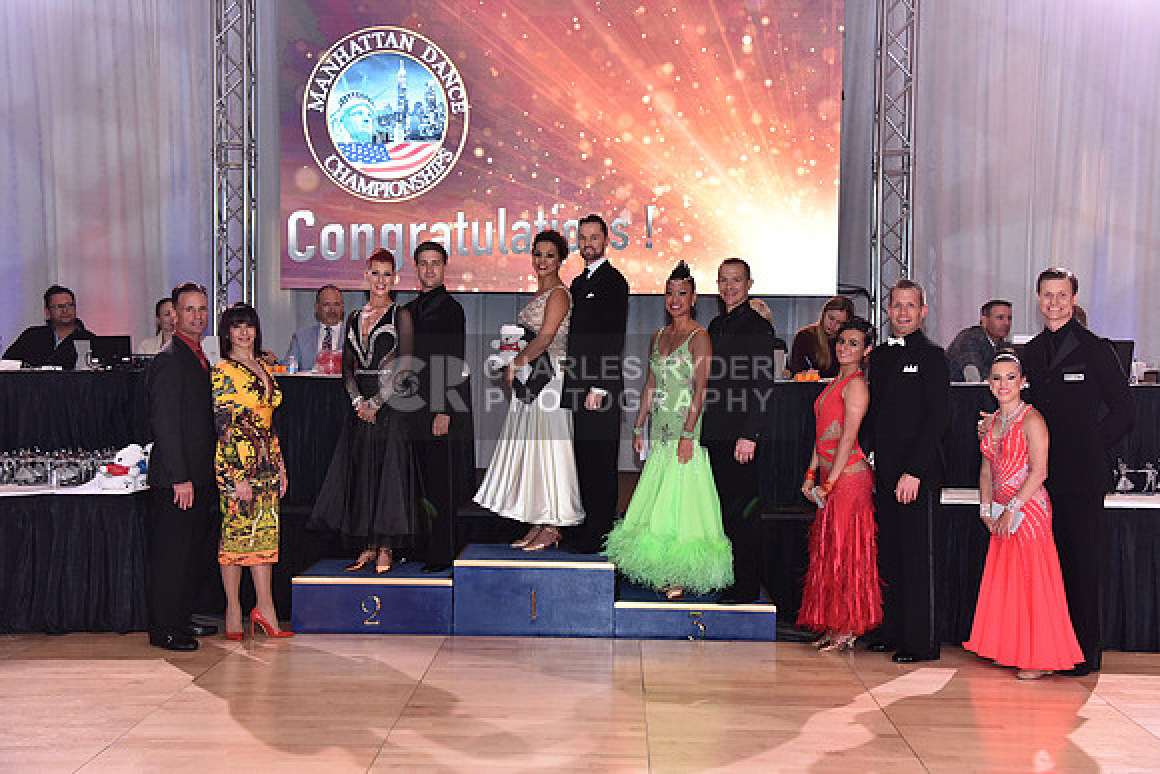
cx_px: 580
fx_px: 1418
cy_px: 387
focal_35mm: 44
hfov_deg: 44.5
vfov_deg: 30.5
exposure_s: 1/250
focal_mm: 44
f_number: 4.5
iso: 2000
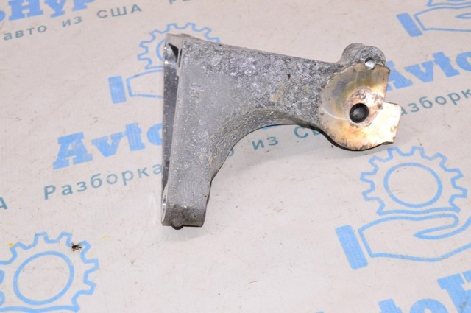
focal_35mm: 51
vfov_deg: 26.4
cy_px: 156
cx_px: 236
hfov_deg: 38.9
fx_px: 666
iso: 1600
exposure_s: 1/125
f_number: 8
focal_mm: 34
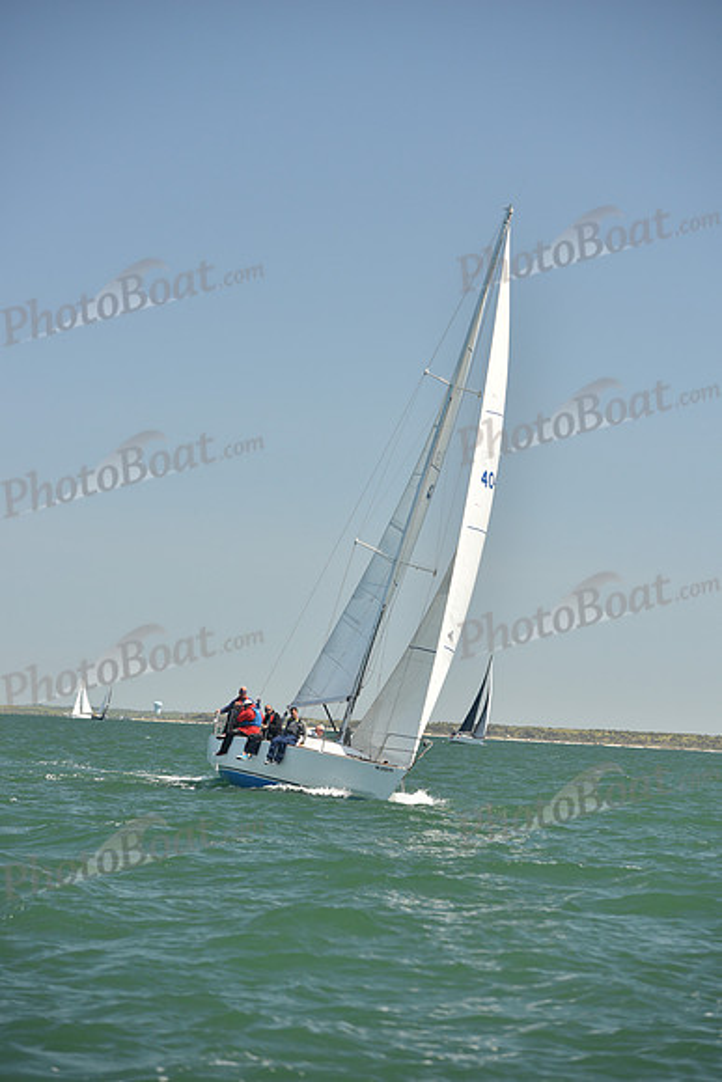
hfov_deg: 11.0
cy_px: 541
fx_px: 3758
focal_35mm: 125
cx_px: 361
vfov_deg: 16.4
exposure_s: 1/800
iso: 250
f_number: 4.5
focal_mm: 125
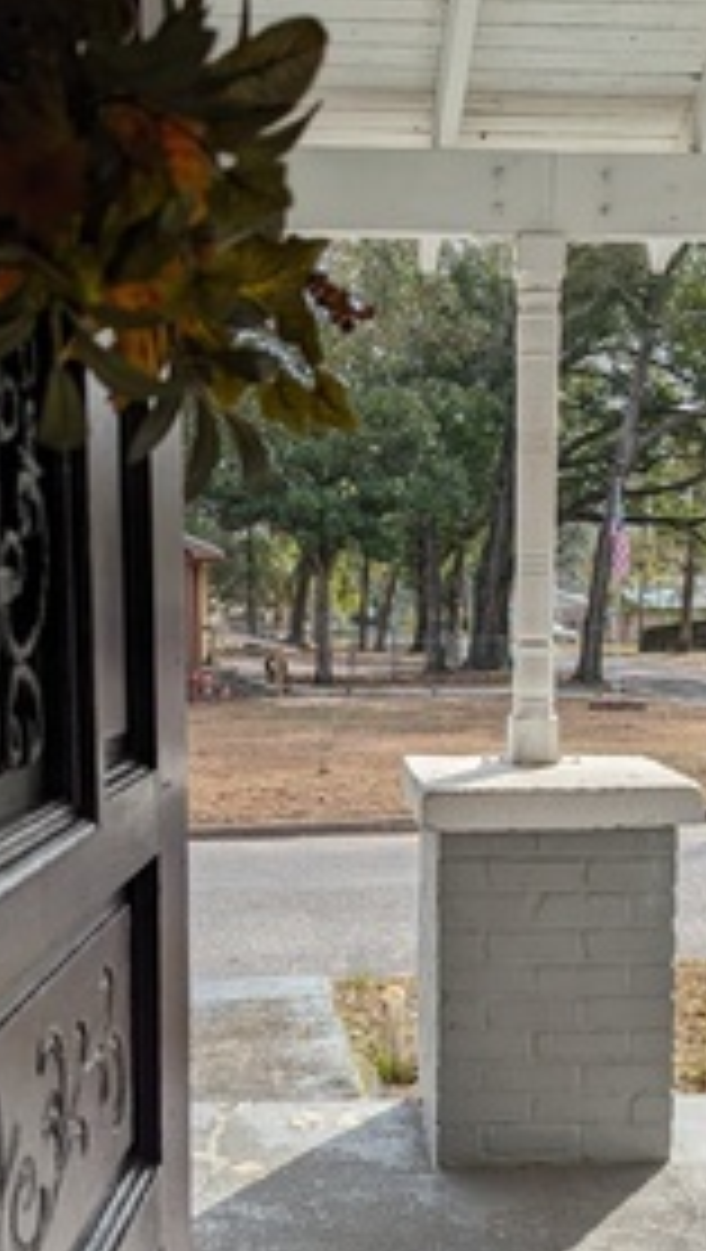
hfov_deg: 25.5
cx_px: 414
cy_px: 752
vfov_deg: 43.5
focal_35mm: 47
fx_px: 1559
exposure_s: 1/2058
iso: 44
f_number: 1.85
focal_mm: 6.81
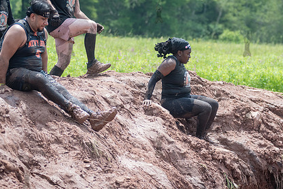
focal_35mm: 140
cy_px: 78
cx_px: 159
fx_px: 1100
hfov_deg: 14.7
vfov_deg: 9.8
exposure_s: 1/4000
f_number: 3.2
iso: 1000
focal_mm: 100
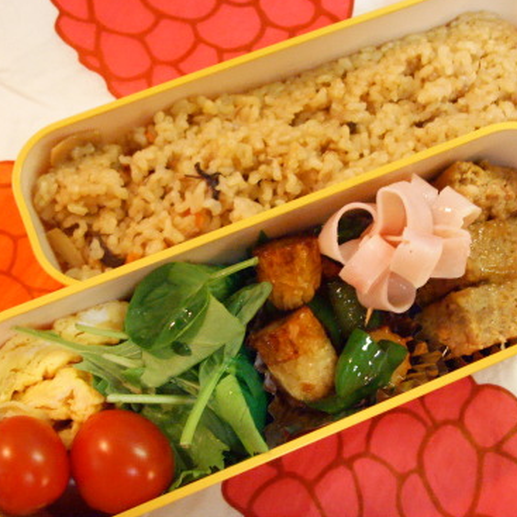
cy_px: 256
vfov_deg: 36.1
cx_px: 268
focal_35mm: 47
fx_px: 794
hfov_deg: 36.1
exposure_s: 1/6
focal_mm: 6.6
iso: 150
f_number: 3.5
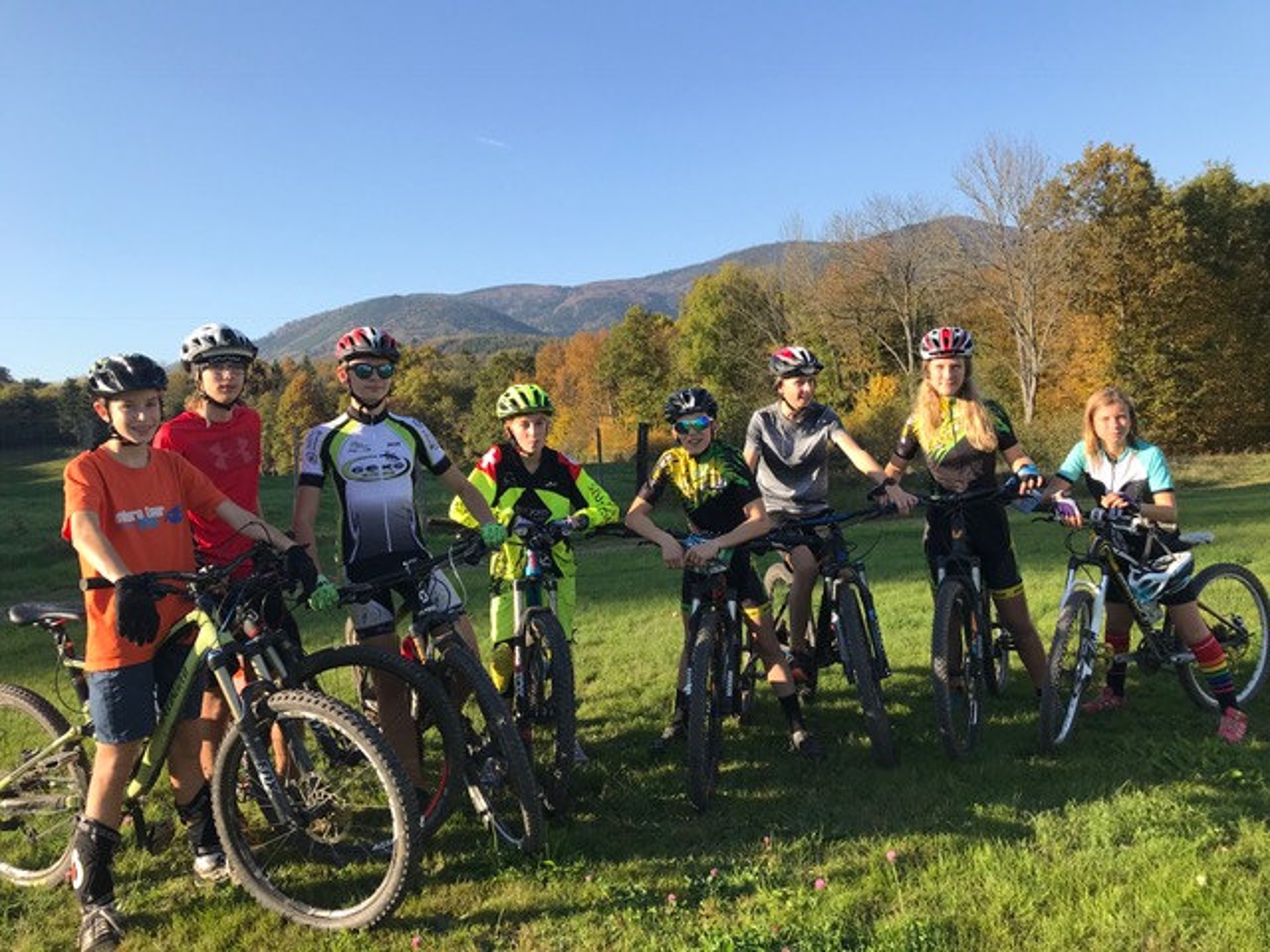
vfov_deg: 49.7
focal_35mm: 28
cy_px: 476
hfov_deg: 63.4
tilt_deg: -3.4
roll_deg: +6.1
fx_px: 1027
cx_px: 635
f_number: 1.8
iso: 20
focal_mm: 3.99
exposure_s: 1/1140
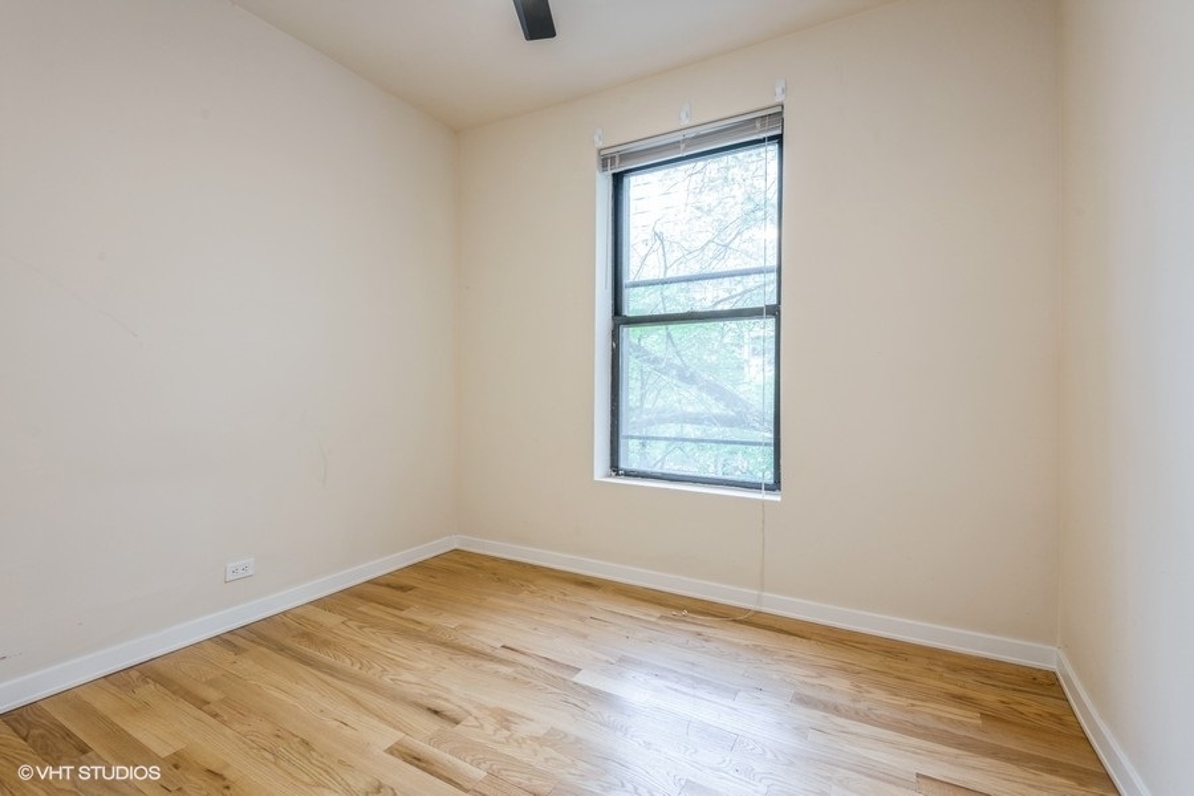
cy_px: 398
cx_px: 597
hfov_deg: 96.7
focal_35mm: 16
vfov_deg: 73.7
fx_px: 531
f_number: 8
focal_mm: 16
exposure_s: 1/4
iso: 200
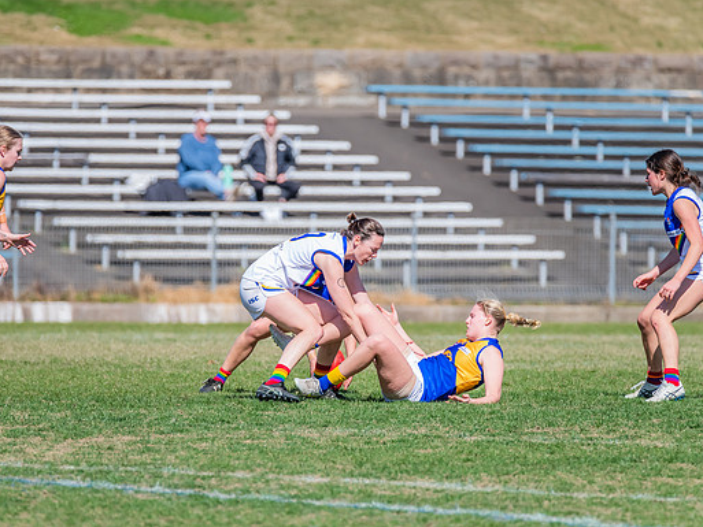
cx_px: 315
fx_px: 13529
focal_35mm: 666
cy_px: 264
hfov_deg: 3.0
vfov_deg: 2.2
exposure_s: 1/1600
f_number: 10
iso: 800
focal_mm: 600
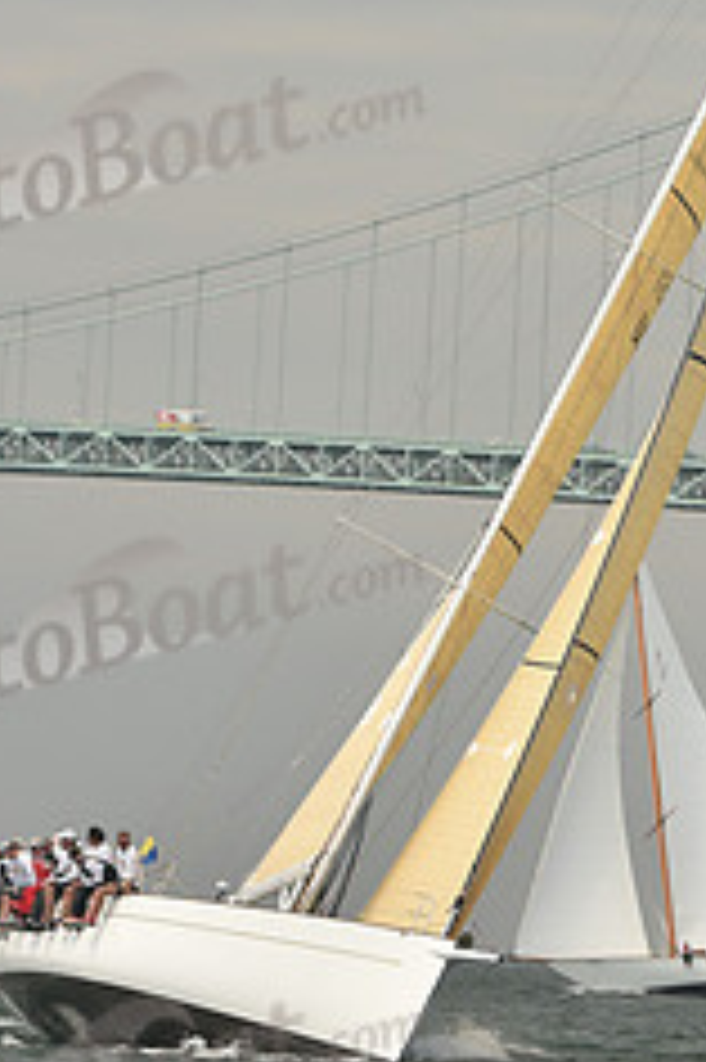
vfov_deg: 6.9
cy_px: 338
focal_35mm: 300
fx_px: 8837
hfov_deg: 4.6
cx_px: 659
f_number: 5.6
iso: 250
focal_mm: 122
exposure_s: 1/640
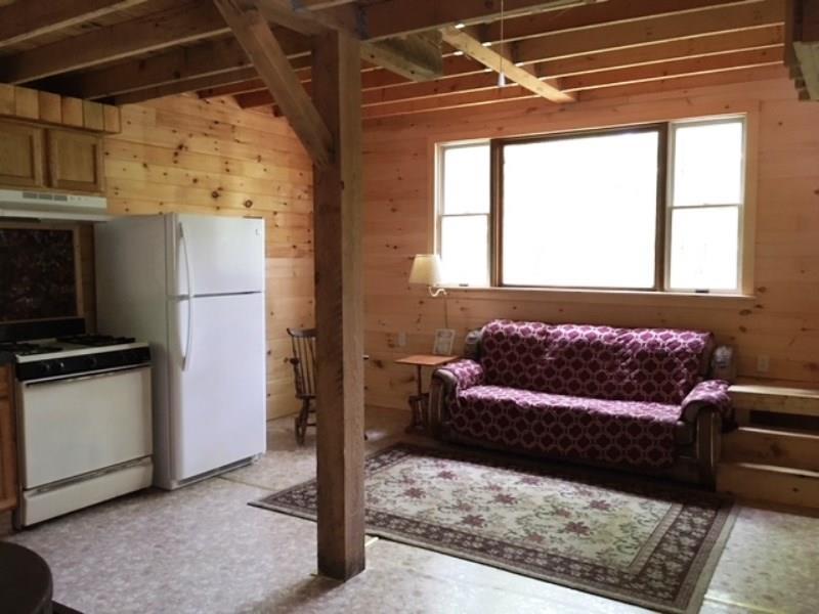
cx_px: 410
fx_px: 686
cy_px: 307
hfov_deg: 61.7
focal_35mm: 29
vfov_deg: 48.2
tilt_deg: -5.0
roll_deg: +0.3
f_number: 2.2
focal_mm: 4.15
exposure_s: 1/15
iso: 400
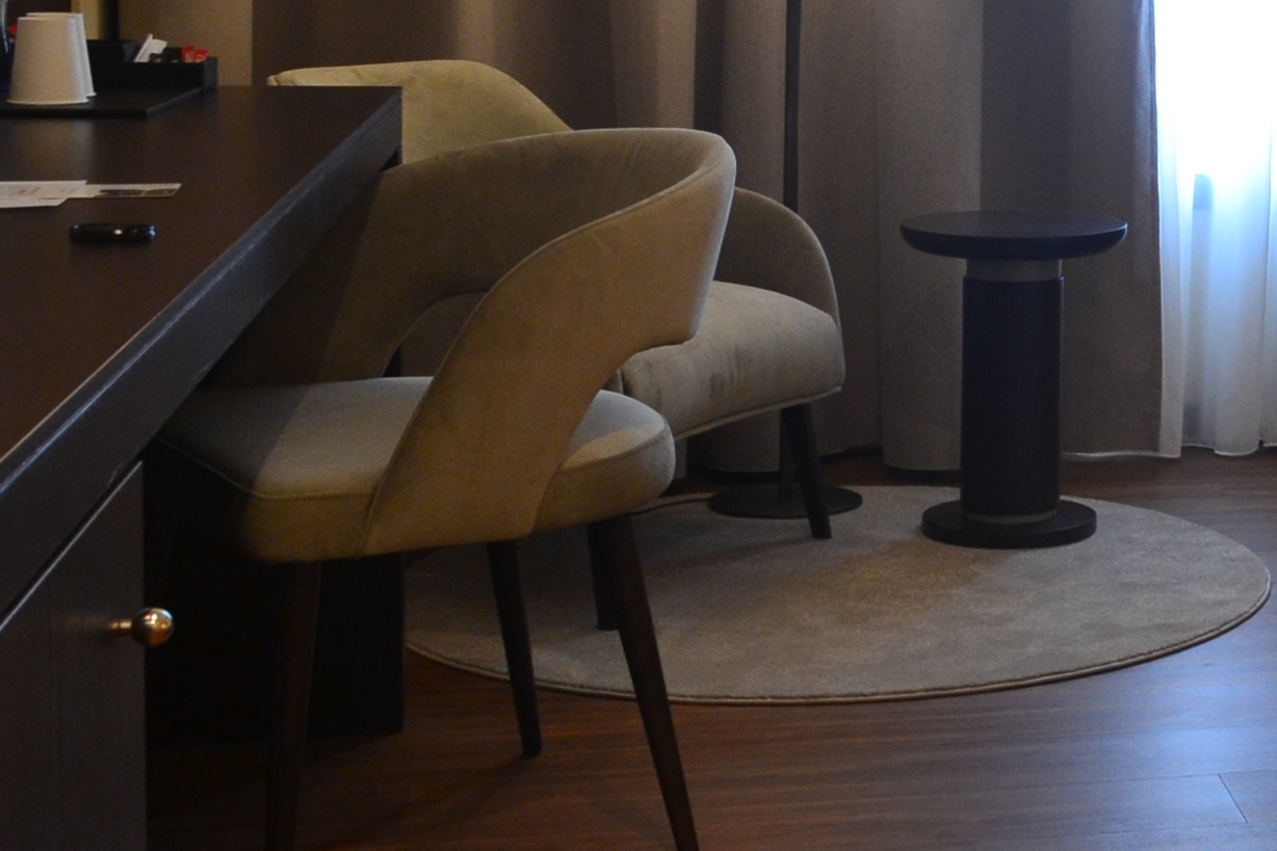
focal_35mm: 76
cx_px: 1544
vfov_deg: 17.7
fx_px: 2696
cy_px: 97
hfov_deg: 24.1
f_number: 6.3
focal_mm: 18
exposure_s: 1/15
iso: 640
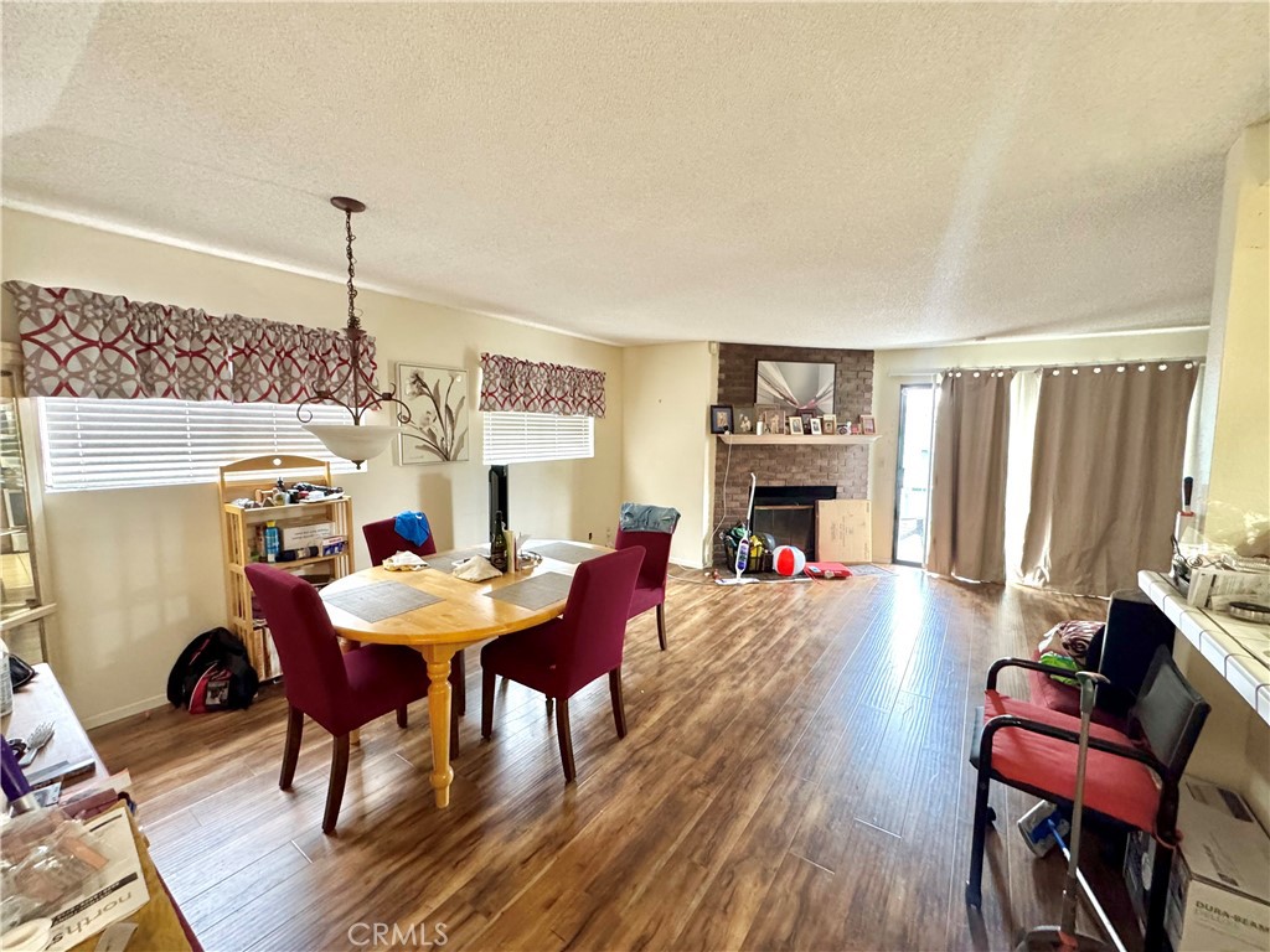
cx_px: 635
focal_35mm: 14
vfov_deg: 85.7
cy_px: 476
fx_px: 514
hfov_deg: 102.1
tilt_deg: -5.9
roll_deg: -1.0
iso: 320
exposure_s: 1/60
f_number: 2.2
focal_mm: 2.22
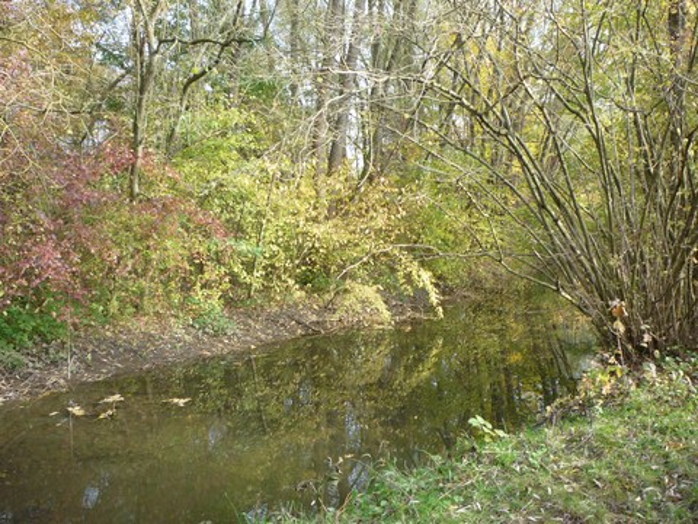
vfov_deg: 44.2
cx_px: 349
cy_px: 262
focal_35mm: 32
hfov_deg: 56.8
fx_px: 645
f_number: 3.3
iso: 100
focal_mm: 5.2
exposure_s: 1/60
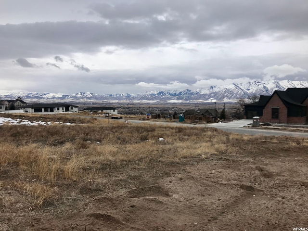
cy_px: 116
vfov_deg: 49.7
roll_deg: +1.2
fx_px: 249
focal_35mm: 28
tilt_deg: -2.1
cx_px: 154
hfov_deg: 63.4
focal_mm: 3.99
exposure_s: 1/2083
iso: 20
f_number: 1.8
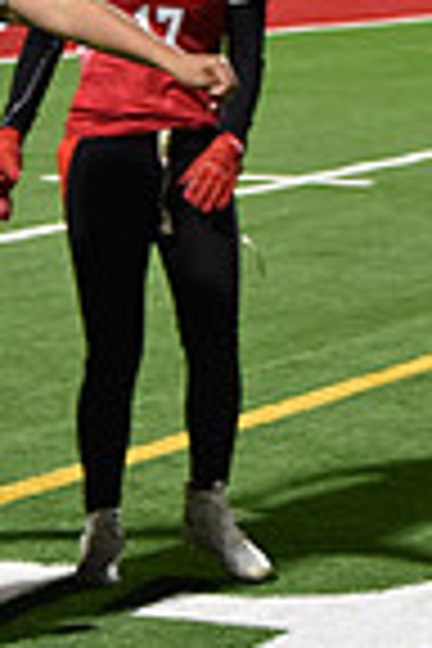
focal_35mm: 218
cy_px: 202
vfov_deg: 9.4
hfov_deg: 6.3
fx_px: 3924
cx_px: 63
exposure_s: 1/640
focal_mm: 70
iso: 3600
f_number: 2.8
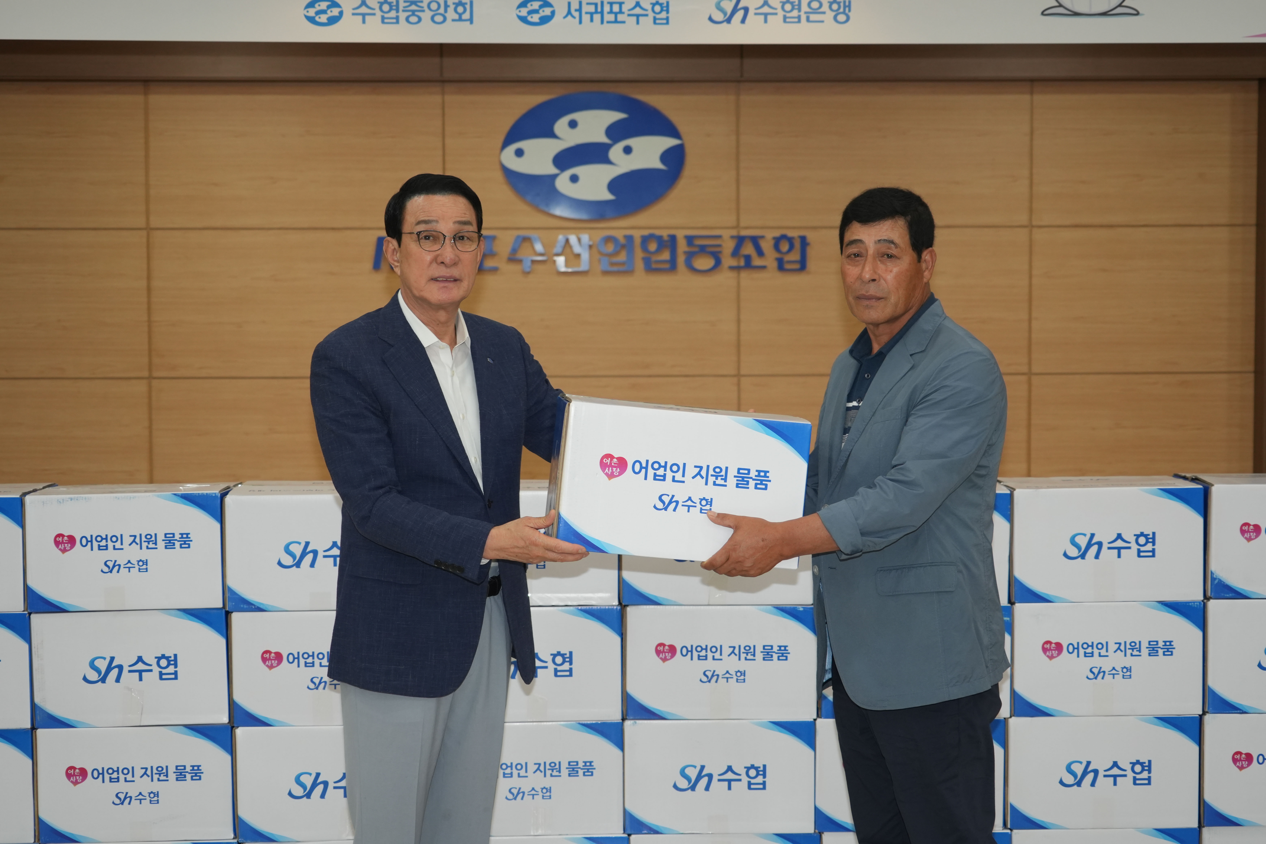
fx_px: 2145
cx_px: 633
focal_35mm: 61
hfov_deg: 32.9
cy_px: 422
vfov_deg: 22.3
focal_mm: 61
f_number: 5
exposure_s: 1/125
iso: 1250
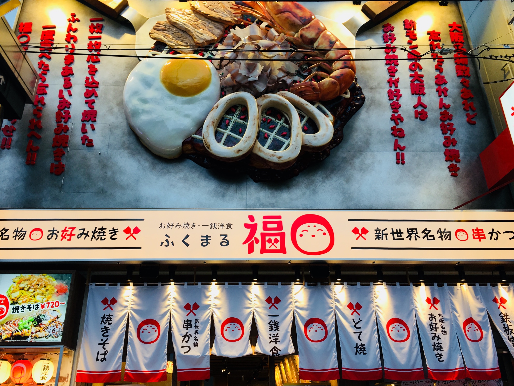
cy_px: 193
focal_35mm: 30
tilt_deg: +24.0
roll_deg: +0.1
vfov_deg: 46.8
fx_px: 445
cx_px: 249
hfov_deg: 60.0
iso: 25
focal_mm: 4.15
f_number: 2.2
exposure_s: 1/50
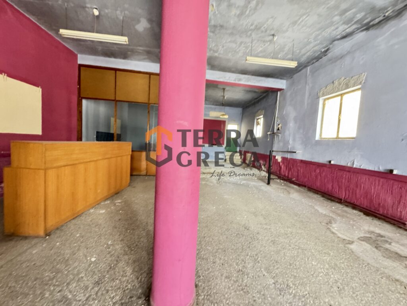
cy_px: 153
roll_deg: +1.3
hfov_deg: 102.1
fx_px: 165
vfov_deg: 85.7
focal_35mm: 14
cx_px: 204
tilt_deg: -1.0
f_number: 2.2
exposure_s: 1/60
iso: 800
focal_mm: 2.22
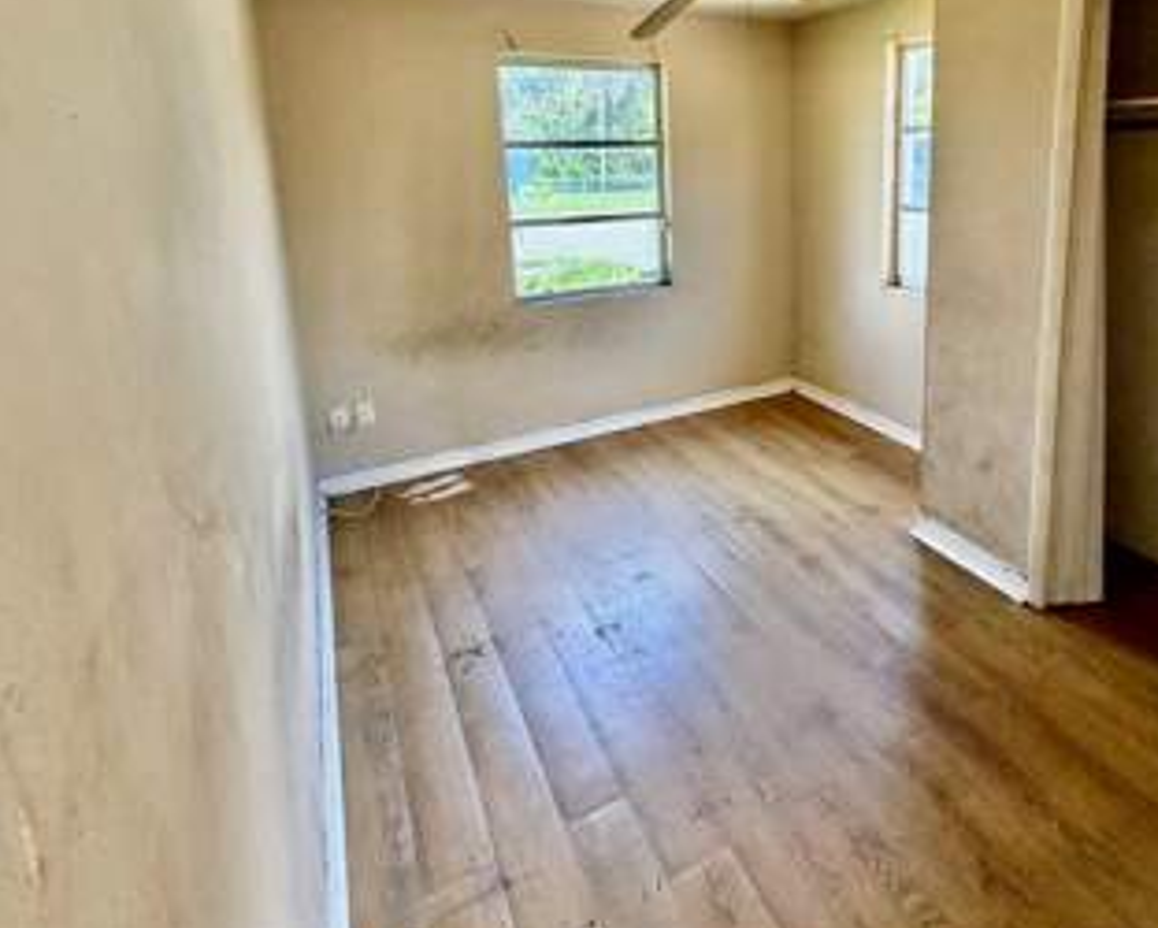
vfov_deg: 63.3
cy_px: 282
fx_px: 720
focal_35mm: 21
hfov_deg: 75.4
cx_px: 761
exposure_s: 1/103
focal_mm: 2.22
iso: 320
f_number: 2.2
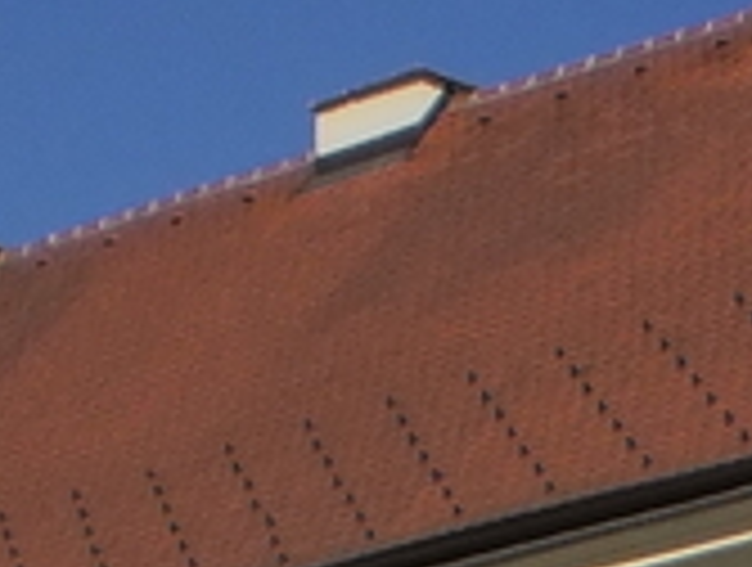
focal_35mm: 258
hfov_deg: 7.5
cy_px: 1890
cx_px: 1148
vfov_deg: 5.3
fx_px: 5617
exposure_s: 1/1600
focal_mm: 6.3
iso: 100
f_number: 4.6
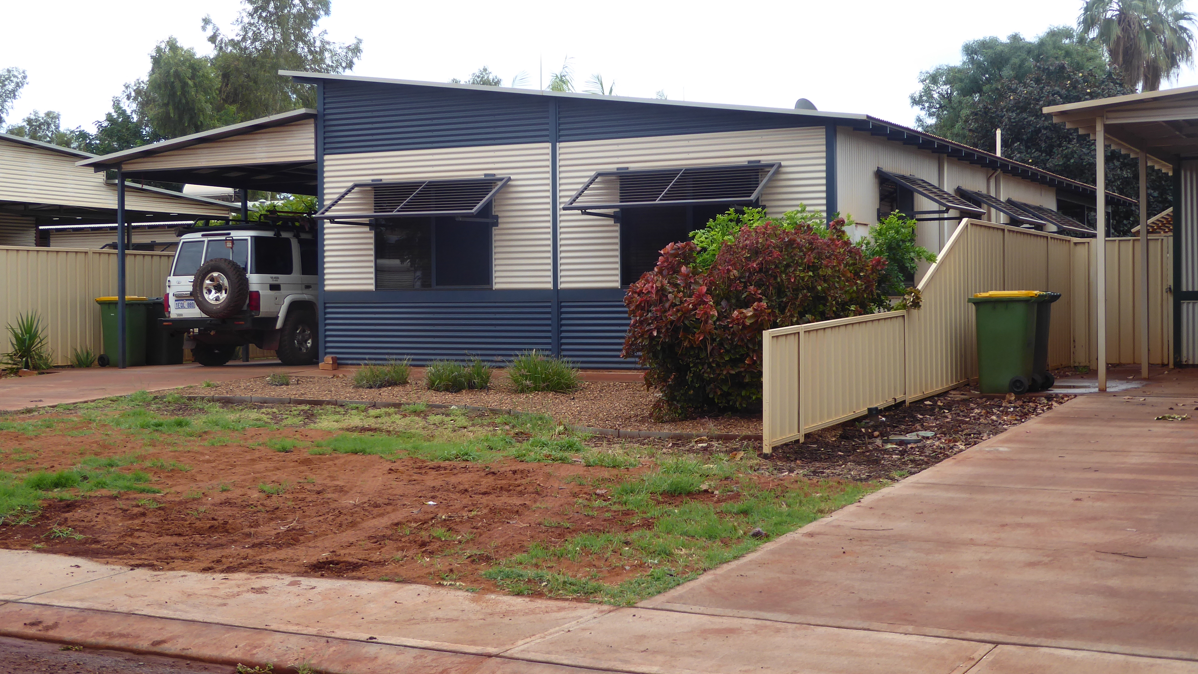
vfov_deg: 22.2
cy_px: 321
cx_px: 601
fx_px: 1715
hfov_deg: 38.5
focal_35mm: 54
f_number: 4
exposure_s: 1/100
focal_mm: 8.4
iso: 80
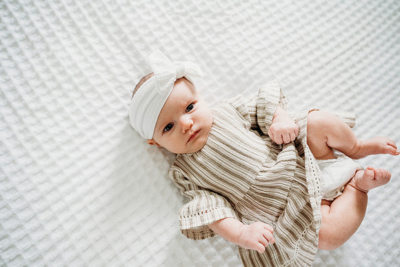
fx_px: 267
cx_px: 200
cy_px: 134
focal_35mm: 24
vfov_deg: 53.2
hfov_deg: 73.7
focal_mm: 24
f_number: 2.5
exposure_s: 1/200
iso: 500
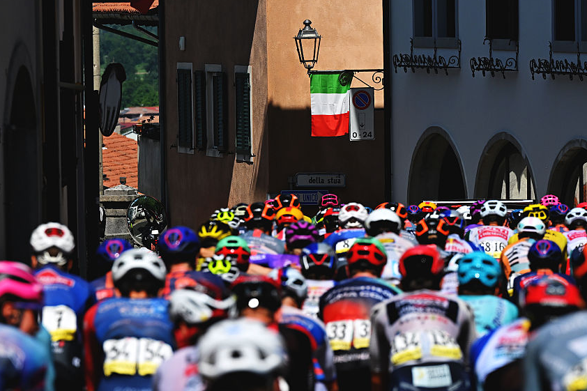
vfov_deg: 3.8
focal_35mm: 365
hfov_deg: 5.6
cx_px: 293
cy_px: 233
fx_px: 5950
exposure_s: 1/2000
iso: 250
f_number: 6.3
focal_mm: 200
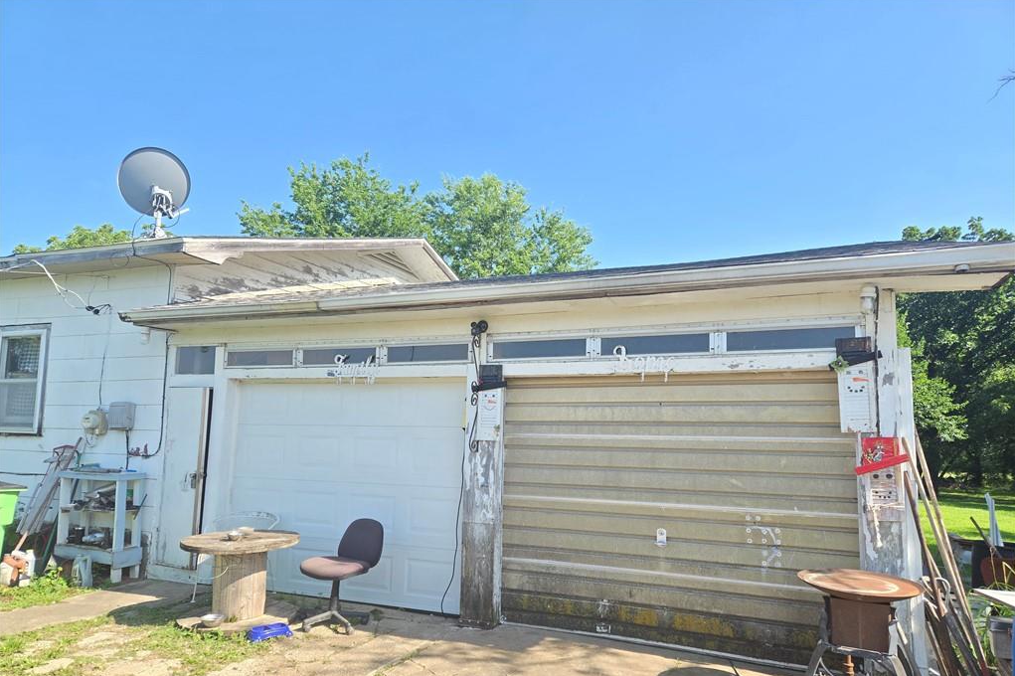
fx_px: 676
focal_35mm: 24
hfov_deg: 73.8
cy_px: 377
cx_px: 507
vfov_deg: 53.0
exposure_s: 1/545
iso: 25
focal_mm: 5.4
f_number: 1.8
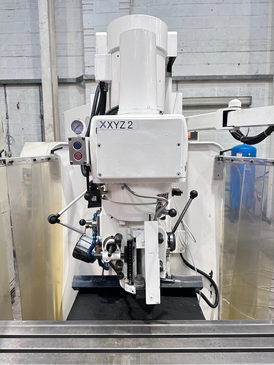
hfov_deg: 56.8
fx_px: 253
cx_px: 137
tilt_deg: -6.4
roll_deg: +0.6
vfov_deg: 71.6
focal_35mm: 24
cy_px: 182
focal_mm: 6.86
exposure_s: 1/100
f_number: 1.78
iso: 200
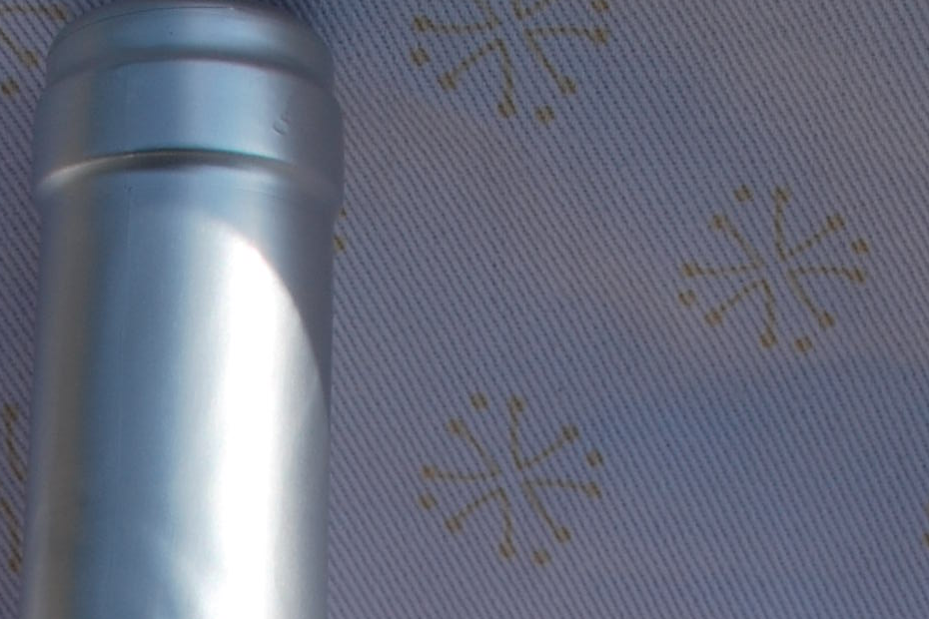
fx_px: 3871
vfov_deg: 8.0
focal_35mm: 150
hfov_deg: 13.6
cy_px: 1749
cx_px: 163
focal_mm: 24
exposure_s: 1/320
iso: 100
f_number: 9
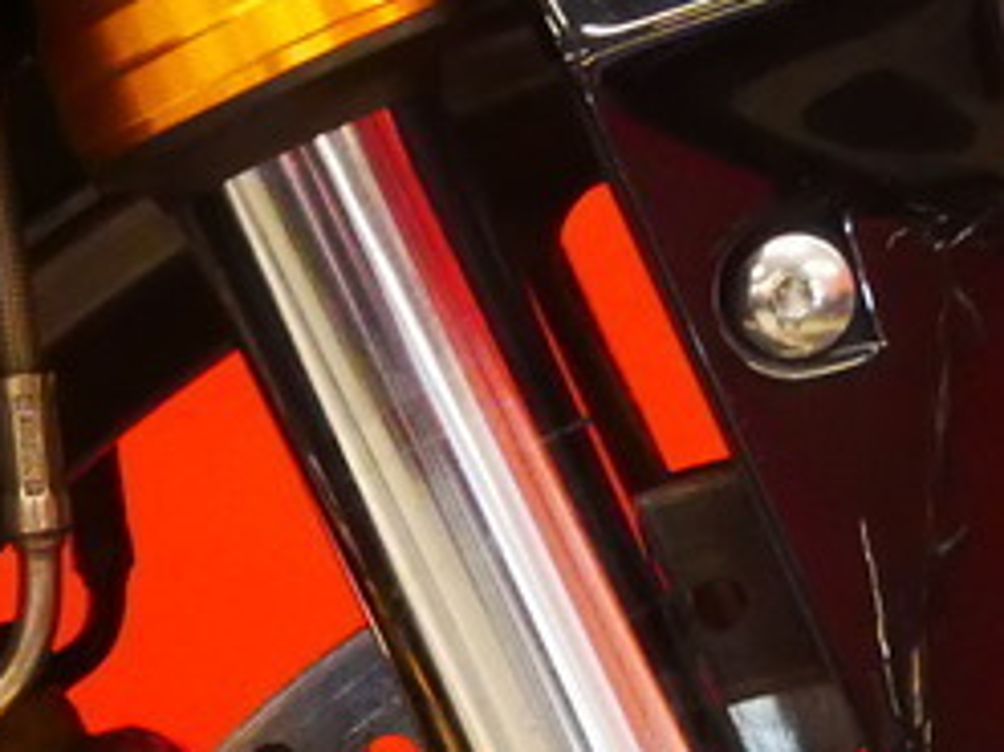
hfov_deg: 7.4
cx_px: 528
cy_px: 1215
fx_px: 7769
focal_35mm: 268
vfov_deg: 5.5
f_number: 4.9
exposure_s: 1/125
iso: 3200
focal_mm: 23
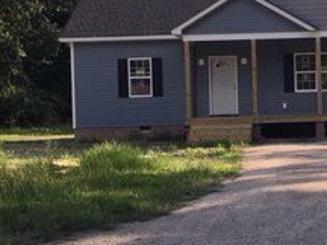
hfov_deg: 22.2
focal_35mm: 86
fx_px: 812
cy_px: 112
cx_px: 297
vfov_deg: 17.2
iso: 25
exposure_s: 1/565
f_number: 2.2
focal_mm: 4.15
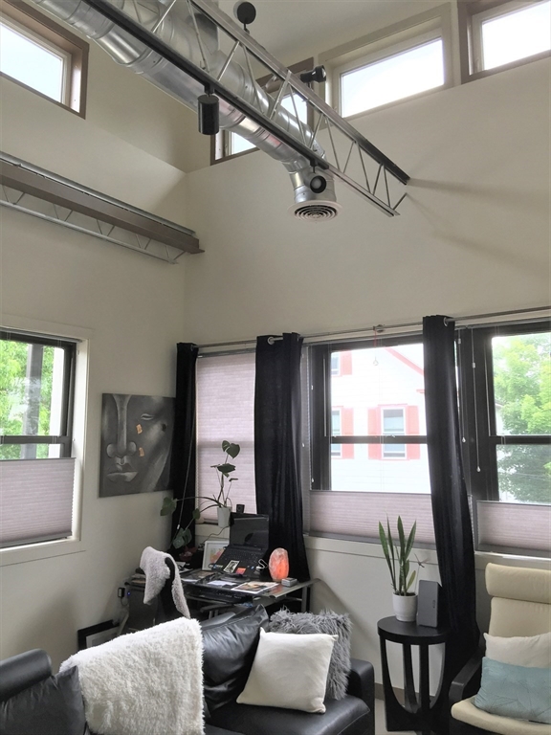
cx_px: 276
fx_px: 615
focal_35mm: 29
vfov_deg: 61.7
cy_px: 368
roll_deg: -0.3
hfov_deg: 48.2
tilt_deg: +8.6
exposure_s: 1/120
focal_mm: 4.15
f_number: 2.2
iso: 50
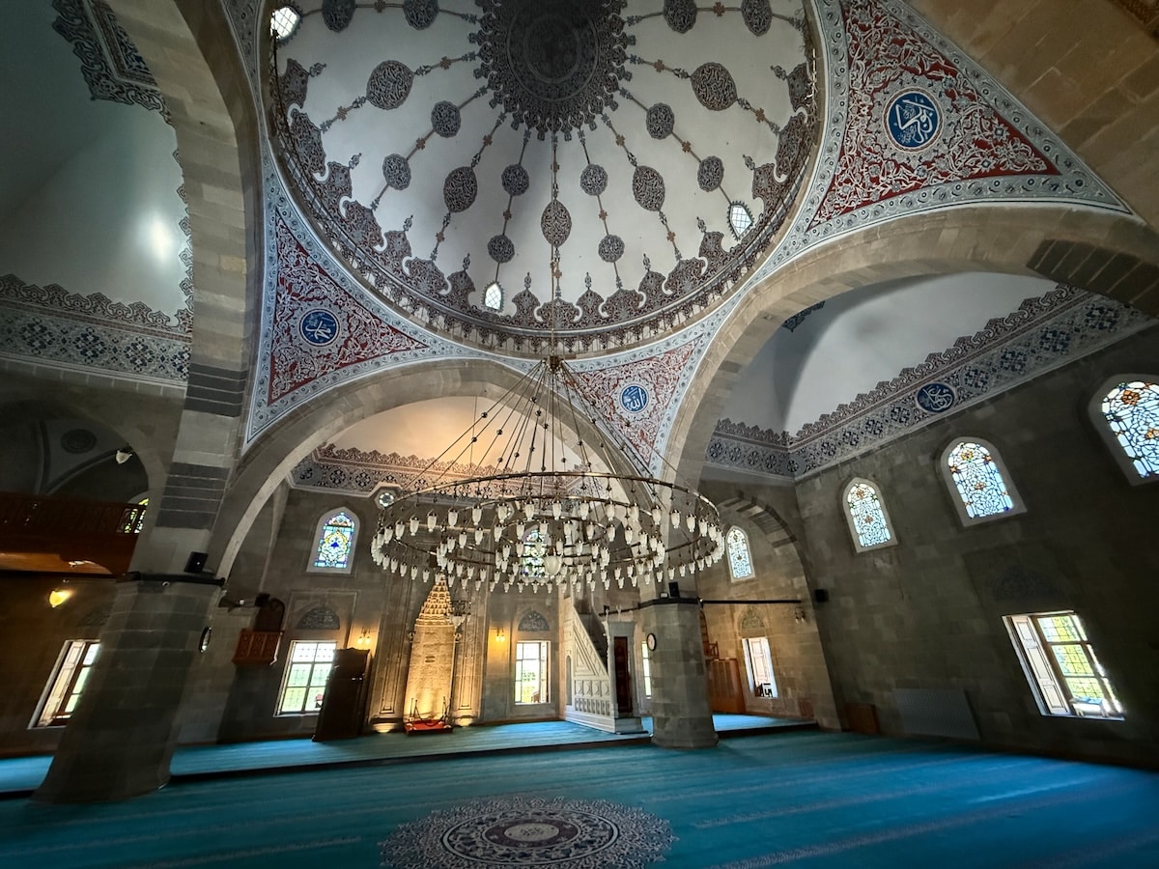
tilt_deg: +27.6
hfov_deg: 102.1
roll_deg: +1.2
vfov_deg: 85.7
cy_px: 434
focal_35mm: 14
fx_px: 469
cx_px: 580
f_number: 2.2
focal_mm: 2.22
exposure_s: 1/51
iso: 1600
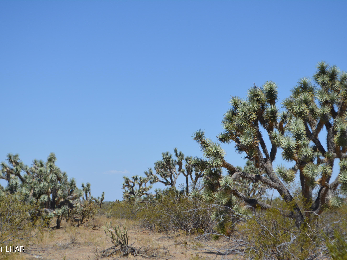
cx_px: 177
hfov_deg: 21.9
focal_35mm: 90
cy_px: 130
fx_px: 898
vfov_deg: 16.5
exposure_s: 1/2000
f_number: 7.1
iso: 400
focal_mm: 55
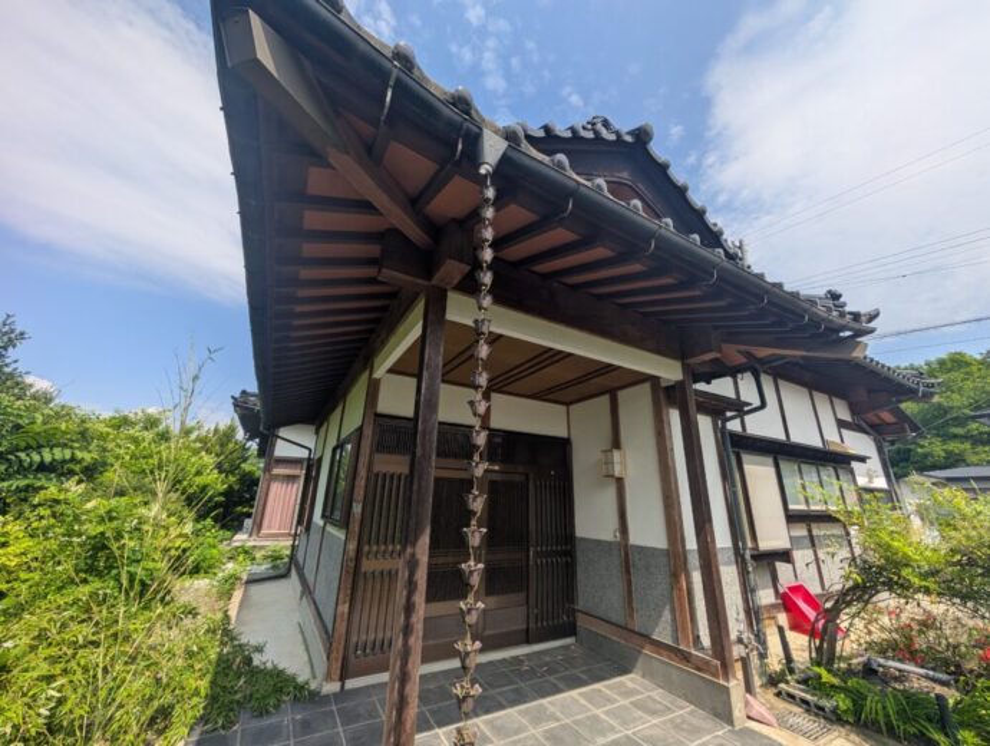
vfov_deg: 94.7
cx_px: 495
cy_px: 373
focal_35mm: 12
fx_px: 344
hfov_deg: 110.4
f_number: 1.7
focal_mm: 2.02
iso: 55
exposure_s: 1/2439
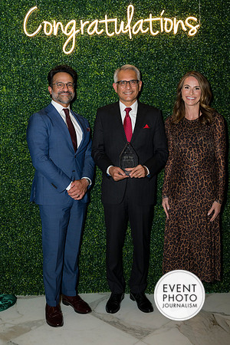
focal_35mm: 38
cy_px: 172
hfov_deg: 35.1
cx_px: 115
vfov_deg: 50.7
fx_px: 364
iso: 800
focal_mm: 38
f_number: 5
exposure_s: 1/160
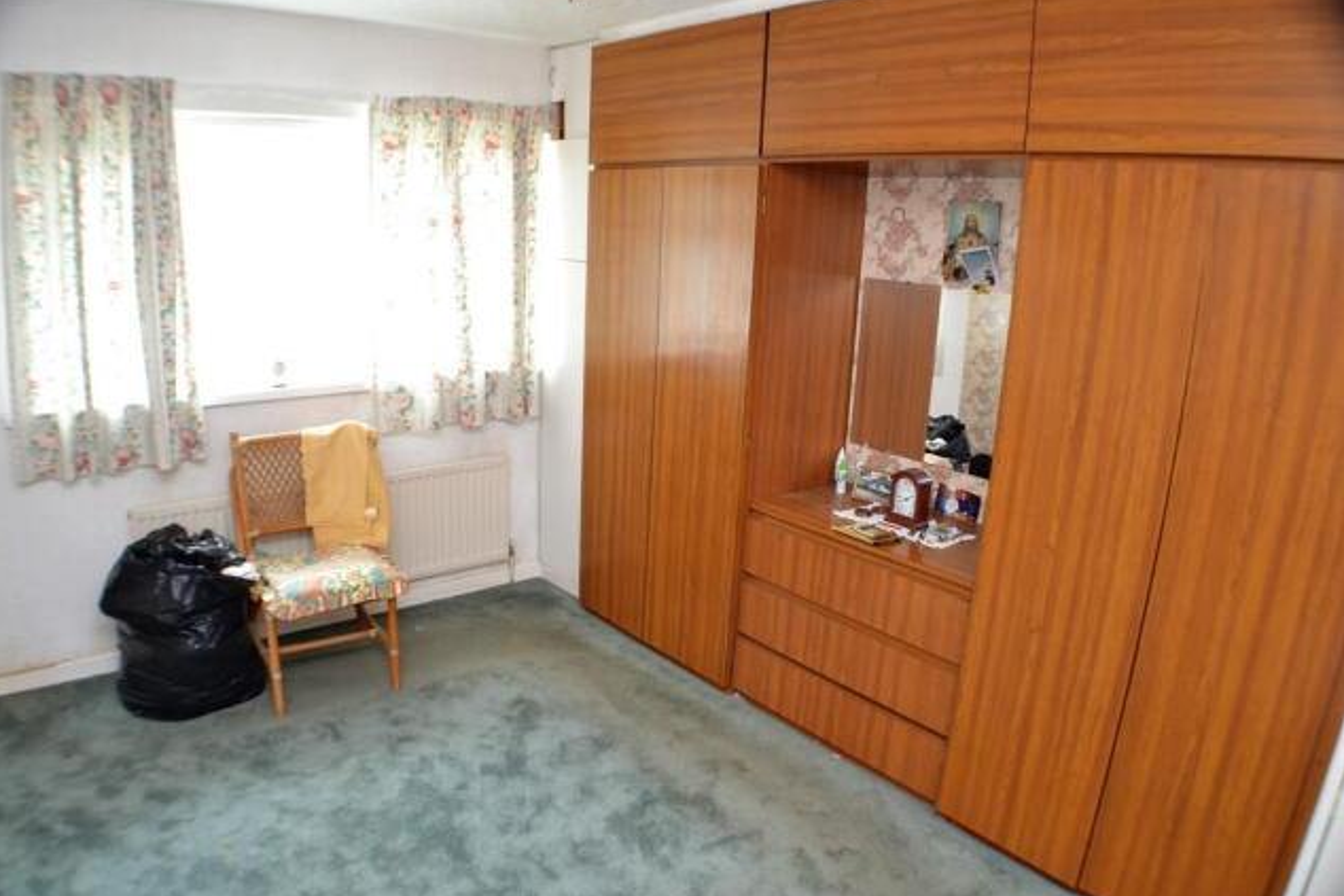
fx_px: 1158
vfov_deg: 42.3
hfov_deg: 60.3
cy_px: 452
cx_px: 652
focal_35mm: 31
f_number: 3.8
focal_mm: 20
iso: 450
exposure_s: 1/15
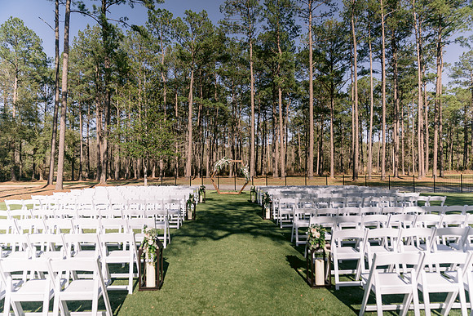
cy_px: 158
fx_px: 316
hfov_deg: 73.7
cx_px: 236
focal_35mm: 24
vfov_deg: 53.1
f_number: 2.8
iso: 200
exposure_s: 1/125
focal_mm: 24
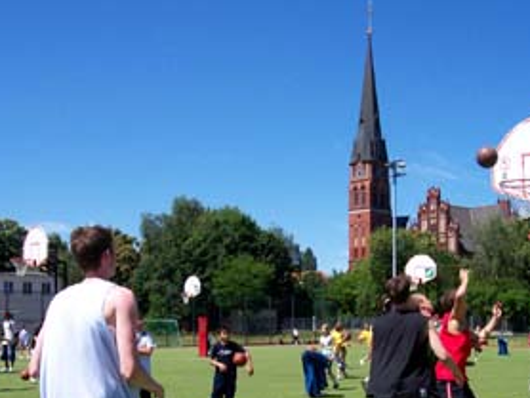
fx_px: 843
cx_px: 316
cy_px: 318
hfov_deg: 34.8
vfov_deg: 26.1
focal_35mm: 55
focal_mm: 5.6
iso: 80
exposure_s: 1/489
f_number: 5.1
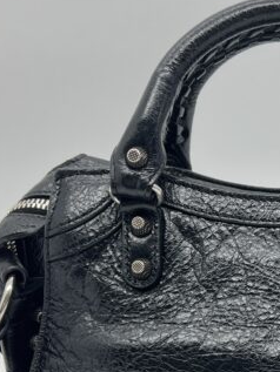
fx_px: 905
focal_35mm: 84
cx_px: 288
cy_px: 302
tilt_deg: -13.5
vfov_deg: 22.9
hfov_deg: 17.1
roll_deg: -0.6
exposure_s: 1/100
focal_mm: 5.7
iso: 40
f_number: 1.5
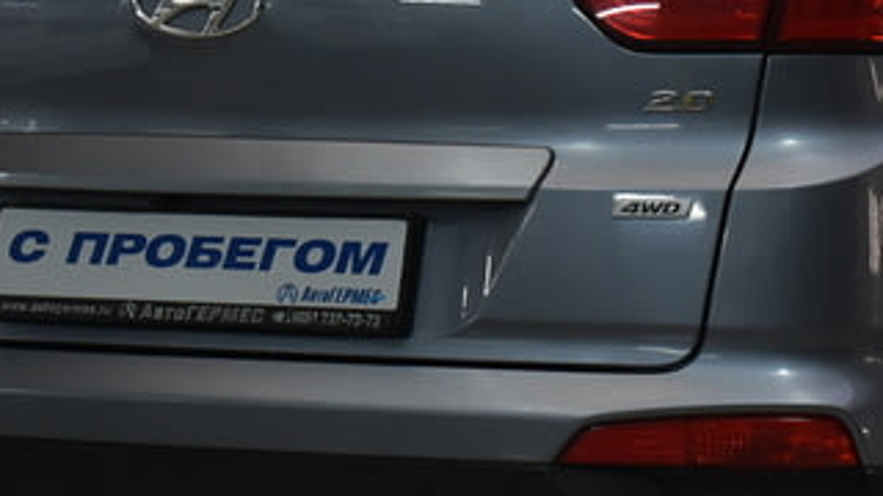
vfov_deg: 6.5
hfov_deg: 11.5
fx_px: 4355
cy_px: 116
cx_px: 662
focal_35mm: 186
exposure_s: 1/80
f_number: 5
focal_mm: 42
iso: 800
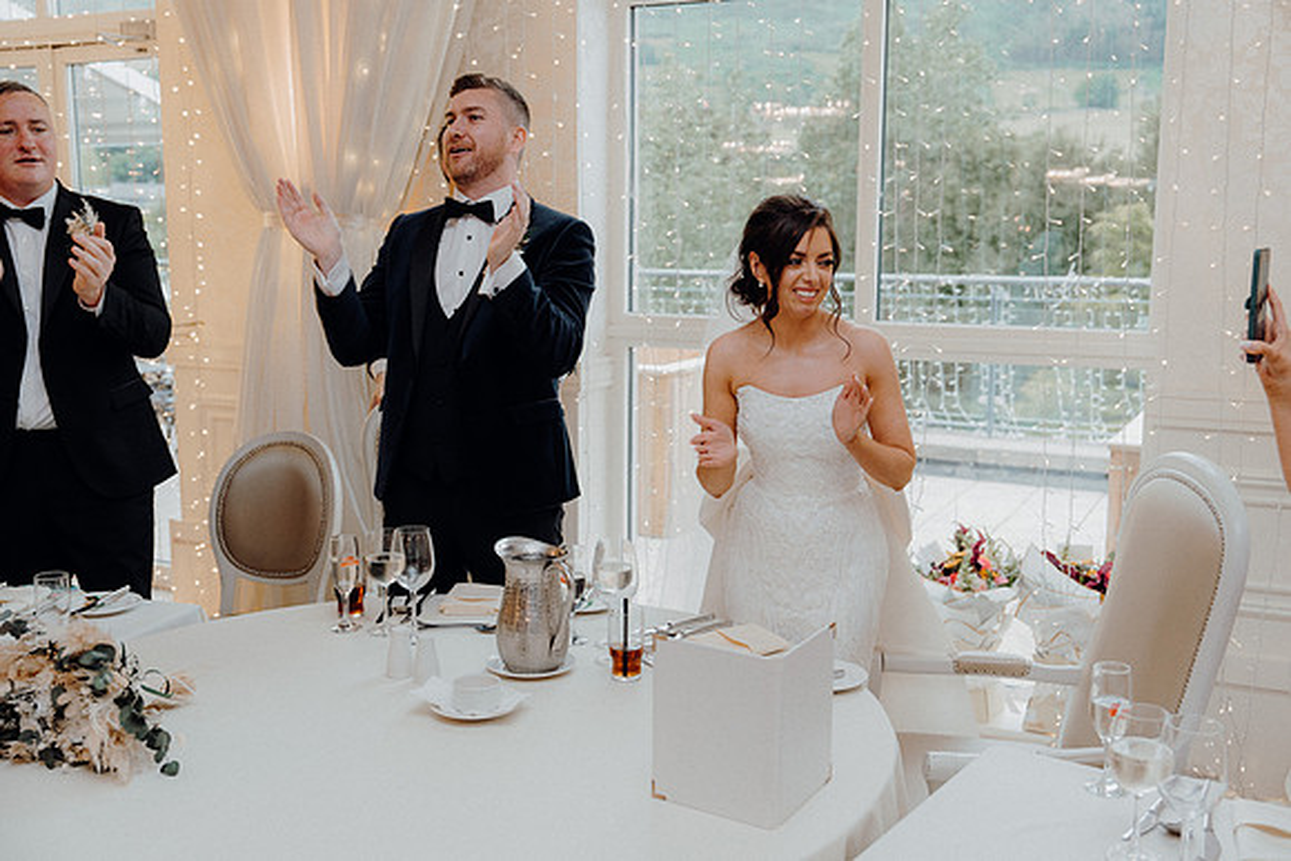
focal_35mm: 37
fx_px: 1327
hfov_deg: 51.9
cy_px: 430
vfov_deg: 36.0
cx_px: 646
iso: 1000
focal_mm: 37
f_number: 3.5
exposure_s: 1/160
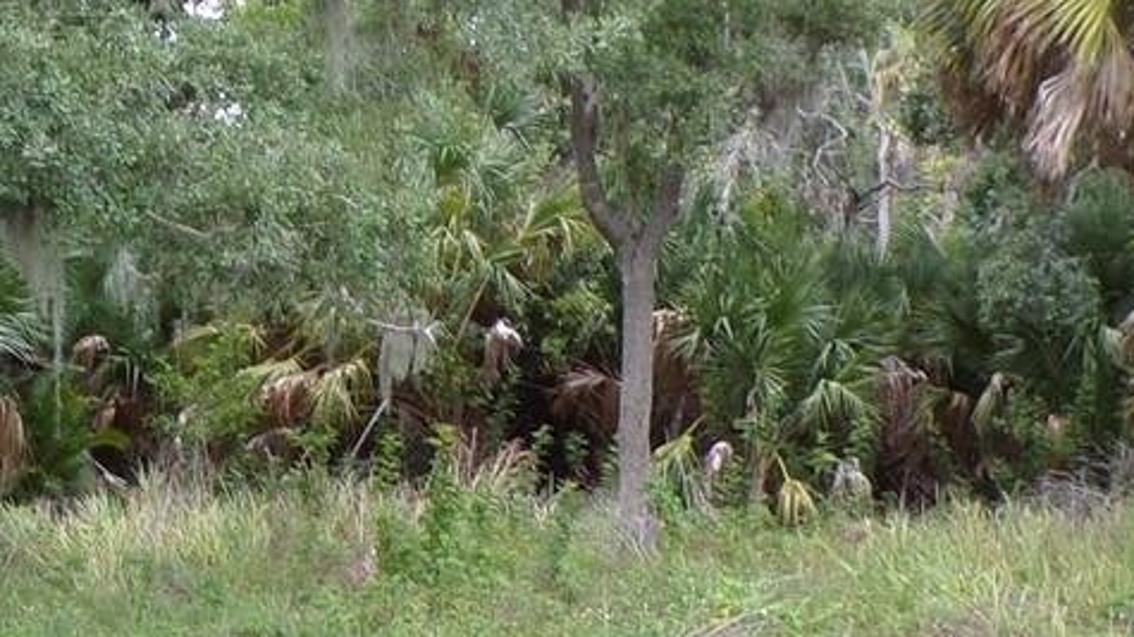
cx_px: 248
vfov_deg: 13.7
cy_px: 511
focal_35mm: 88
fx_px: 2646
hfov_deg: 23.9
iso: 80
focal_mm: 4.3
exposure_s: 1/52
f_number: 4.3
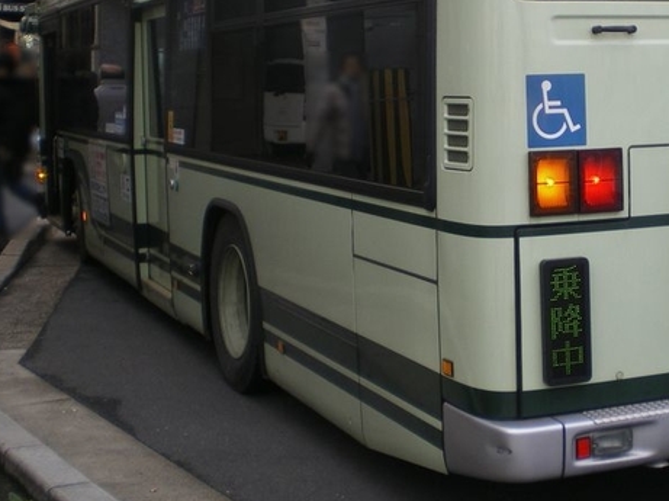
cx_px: 533
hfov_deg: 28.8
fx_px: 1275
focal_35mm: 66
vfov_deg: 22.1
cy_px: 157
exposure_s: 1/100
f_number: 3.1
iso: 64
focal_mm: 6.3
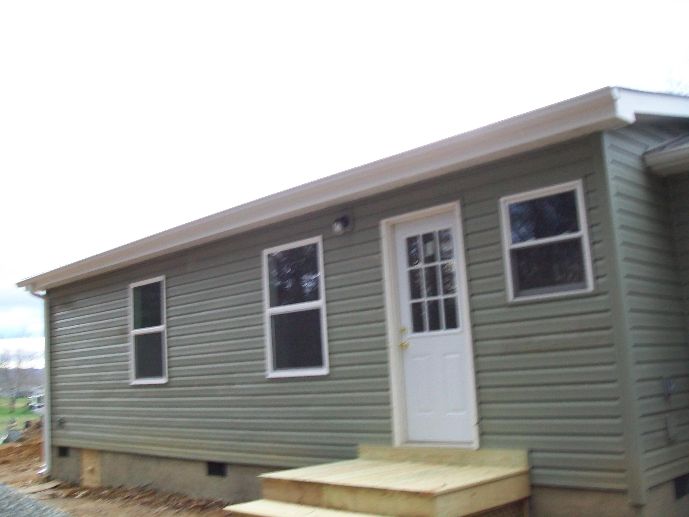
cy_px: 258
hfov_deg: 51.4
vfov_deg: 39.7
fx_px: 717
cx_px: 344
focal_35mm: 36
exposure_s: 1/60
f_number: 2.7
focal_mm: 6
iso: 160
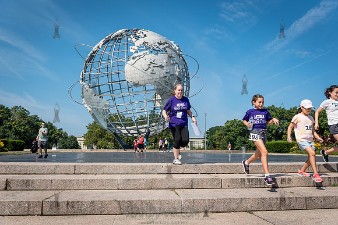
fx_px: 291
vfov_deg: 42.3
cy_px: 112
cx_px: 169
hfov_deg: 60.3
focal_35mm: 31
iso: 400
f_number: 5
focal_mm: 31
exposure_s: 1/2500
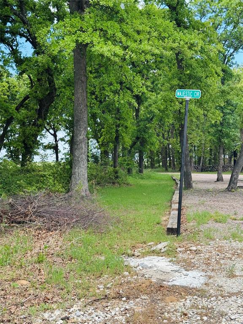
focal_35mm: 48
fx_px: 449
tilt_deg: +1.0
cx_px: 122
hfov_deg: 30.3
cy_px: 162
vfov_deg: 39.7
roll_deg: +0.5
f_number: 1.78
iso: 64
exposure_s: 1/913
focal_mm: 6.76
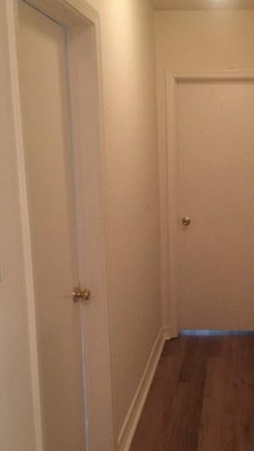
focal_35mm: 42
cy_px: 232
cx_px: 217
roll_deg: +0.5
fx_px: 502
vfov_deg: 48.3
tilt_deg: -7.1
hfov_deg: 27.6
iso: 125
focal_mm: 4.15
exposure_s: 1/15
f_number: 2.2
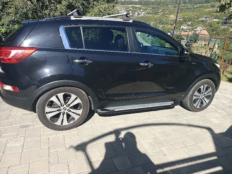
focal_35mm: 23
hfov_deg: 73.9
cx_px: 116
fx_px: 154
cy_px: 87
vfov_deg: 58.9
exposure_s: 1/909
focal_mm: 6.57
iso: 101
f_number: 1.6
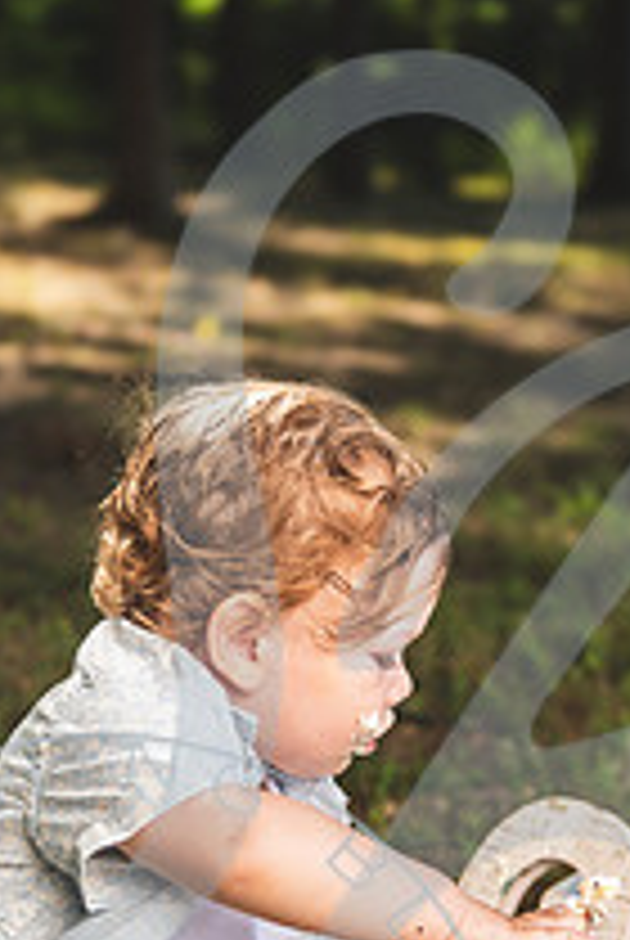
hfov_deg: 15.9
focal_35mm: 86
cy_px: 810
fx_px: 2250
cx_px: 306
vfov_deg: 23.1
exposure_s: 1/800
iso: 100
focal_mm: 40
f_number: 2.8
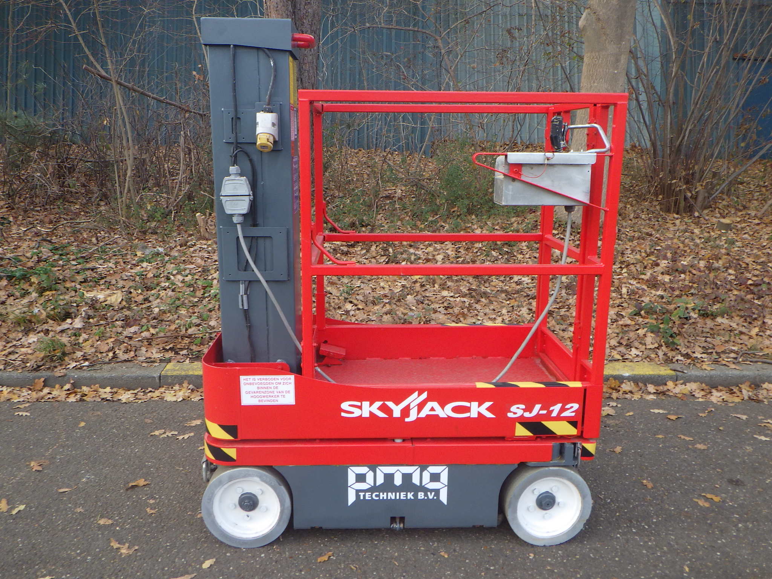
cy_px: 290
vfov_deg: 49.7
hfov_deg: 63.4
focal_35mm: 28
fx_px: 624
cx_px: 386
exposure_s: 1/45
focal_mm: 5
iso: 125
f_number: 3.5
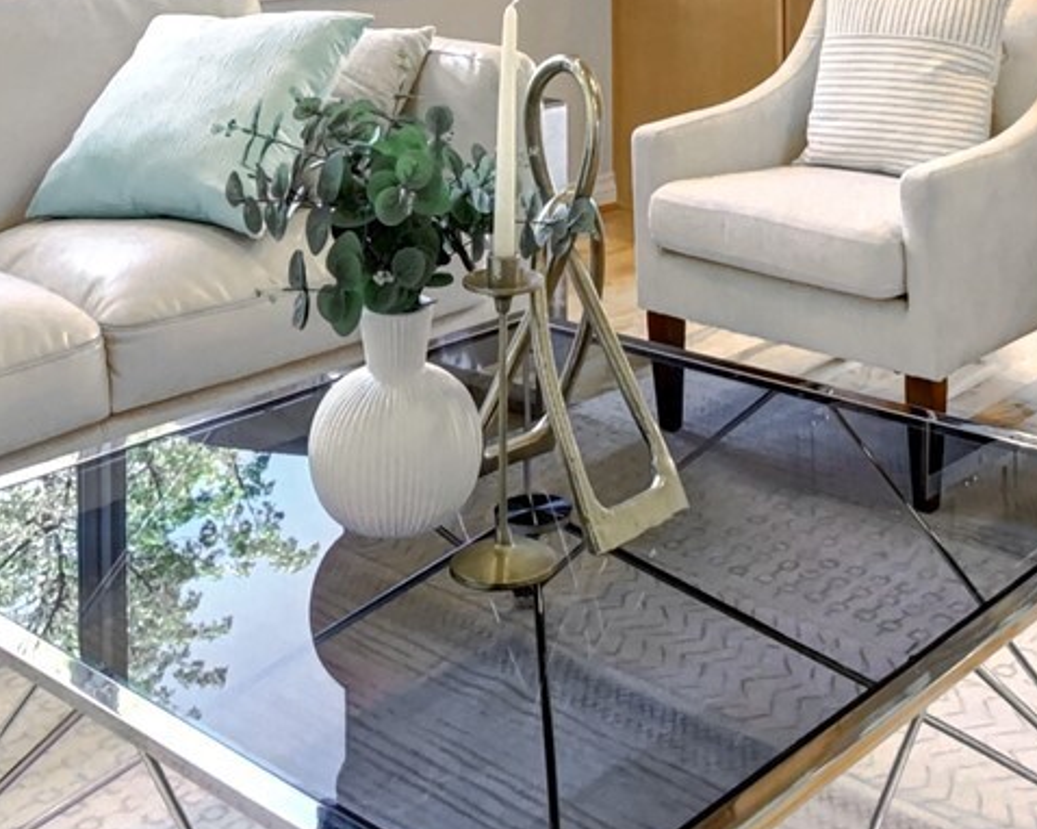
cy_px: -73
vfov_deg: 27.7
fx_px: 1534
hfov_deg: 37.2
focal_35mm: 50
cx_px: 617
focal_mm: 10
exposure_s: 1/13
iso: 3200
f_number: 11
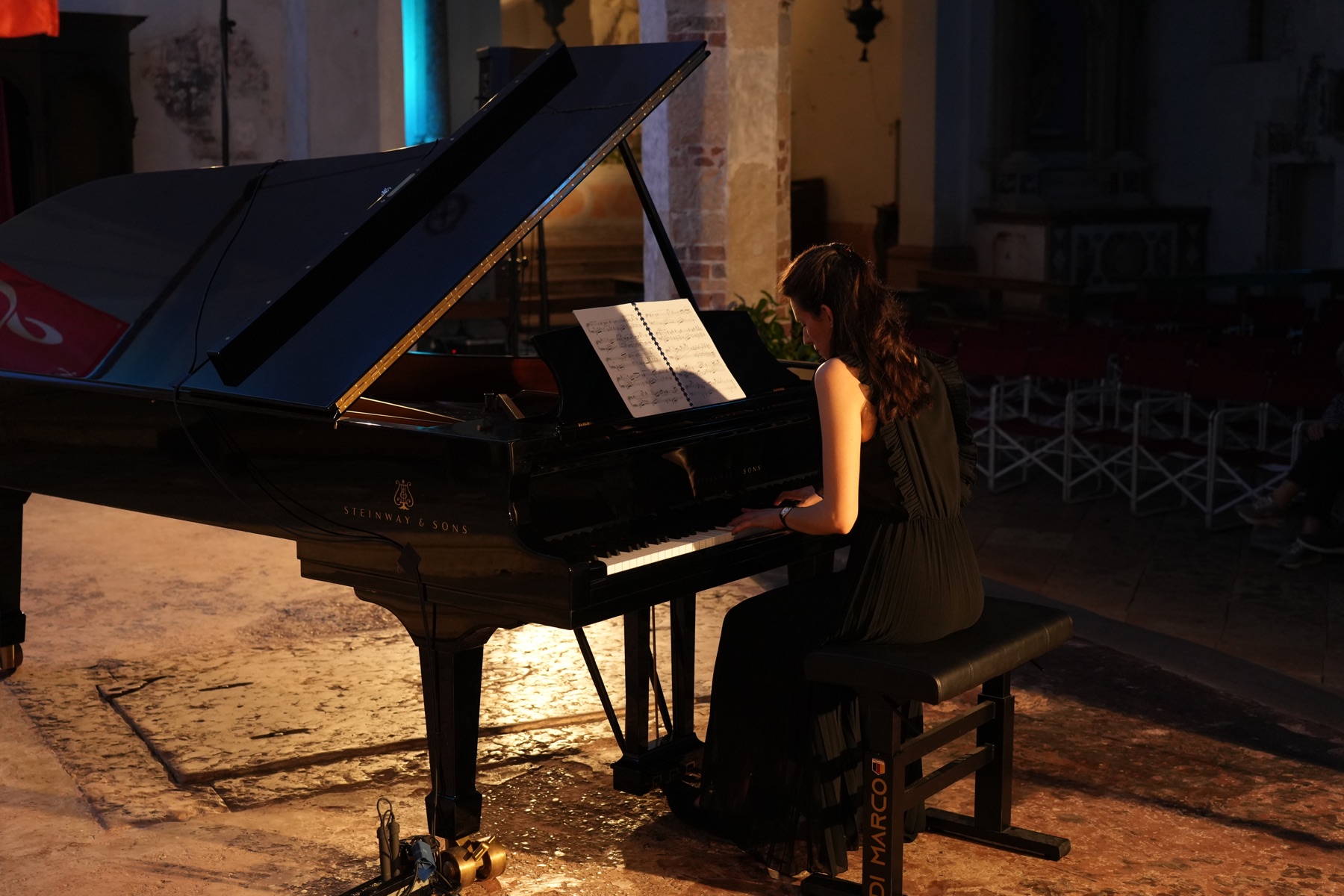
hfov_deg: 40.3
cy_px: 448
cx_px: 672
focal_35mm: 49
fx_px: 1829
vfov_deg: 27.5
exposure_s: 1/200
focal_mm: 49
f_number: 4
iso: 2500
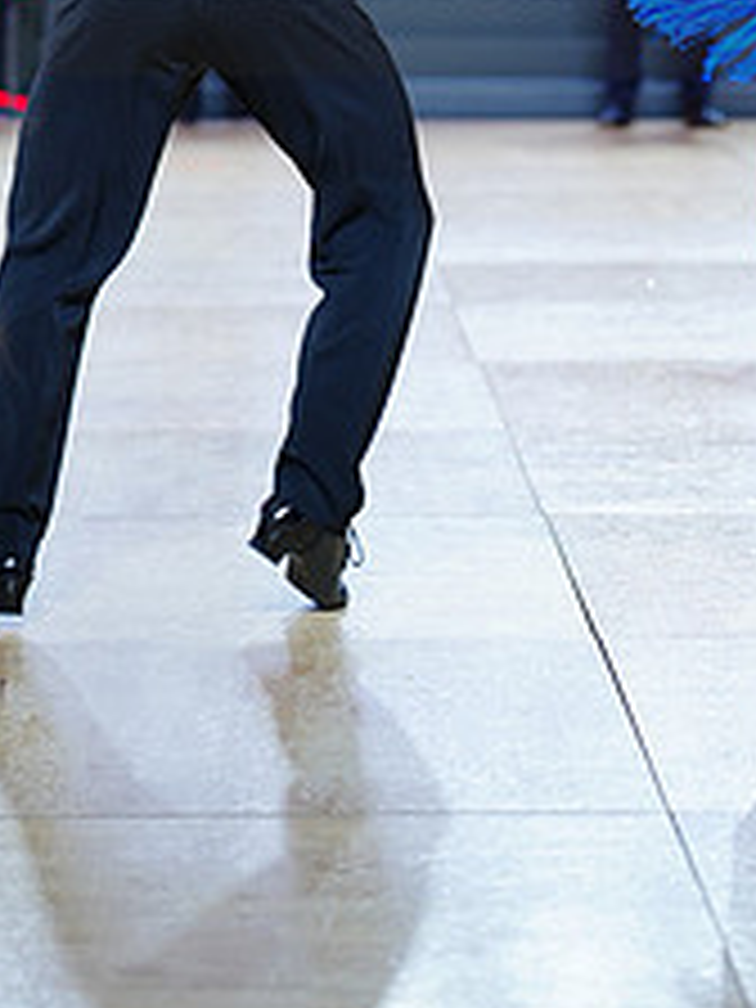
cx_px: 637
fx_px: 4776
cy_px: -72
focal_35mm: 164
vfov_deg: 11.9
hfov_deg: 9.0
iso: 320
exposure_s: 1/400
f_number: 2
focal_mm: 66
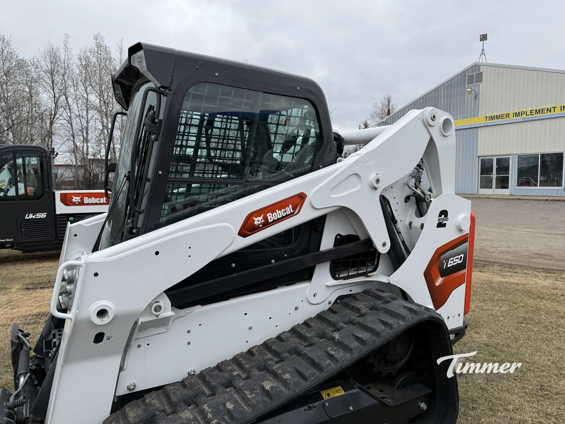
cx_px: 282
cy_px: 212
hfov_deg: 71.6
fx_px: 392
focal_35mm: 24
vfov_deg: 56.8
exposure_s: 1/3145
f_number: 1.78
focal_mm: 6.76
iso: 80
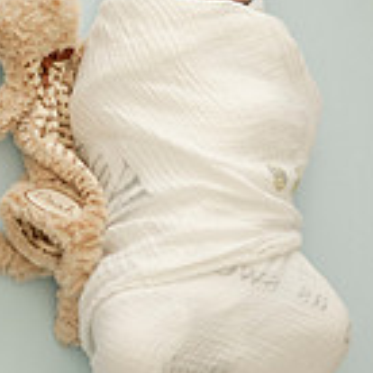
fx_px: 1183
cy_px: 105
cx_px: 192
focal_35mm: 97
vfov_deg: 17.8
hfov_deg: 17.9
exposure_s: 1/125
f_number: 1.8
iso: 800
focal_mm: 35
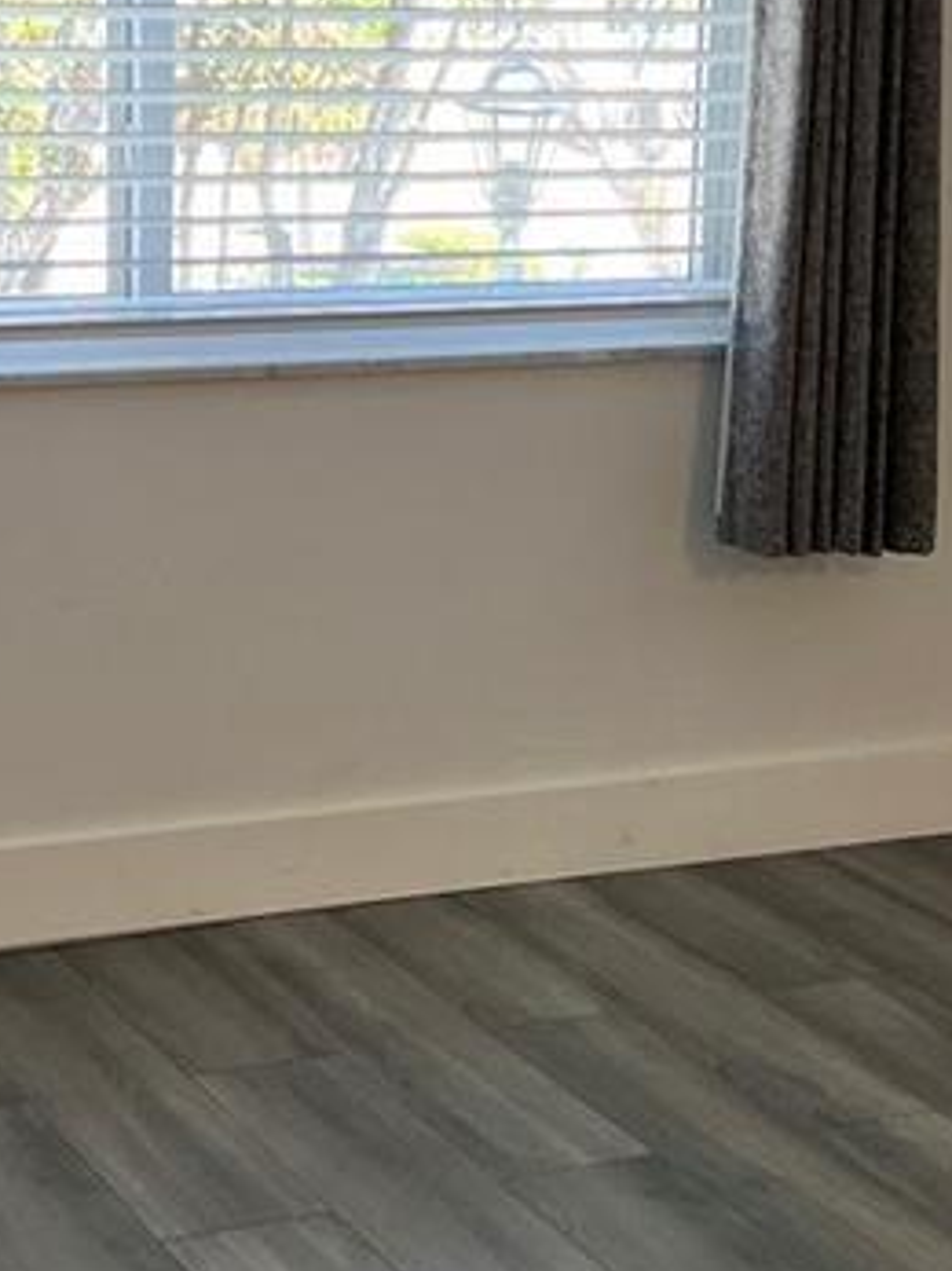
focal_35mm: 90
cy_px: 440
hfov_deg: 16.4
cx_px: 593
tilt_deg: -9.1
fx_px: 3302
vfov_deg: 21.7
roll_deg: -1.3
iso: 125
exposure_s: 1/120
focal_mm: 5.7
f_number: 1.5
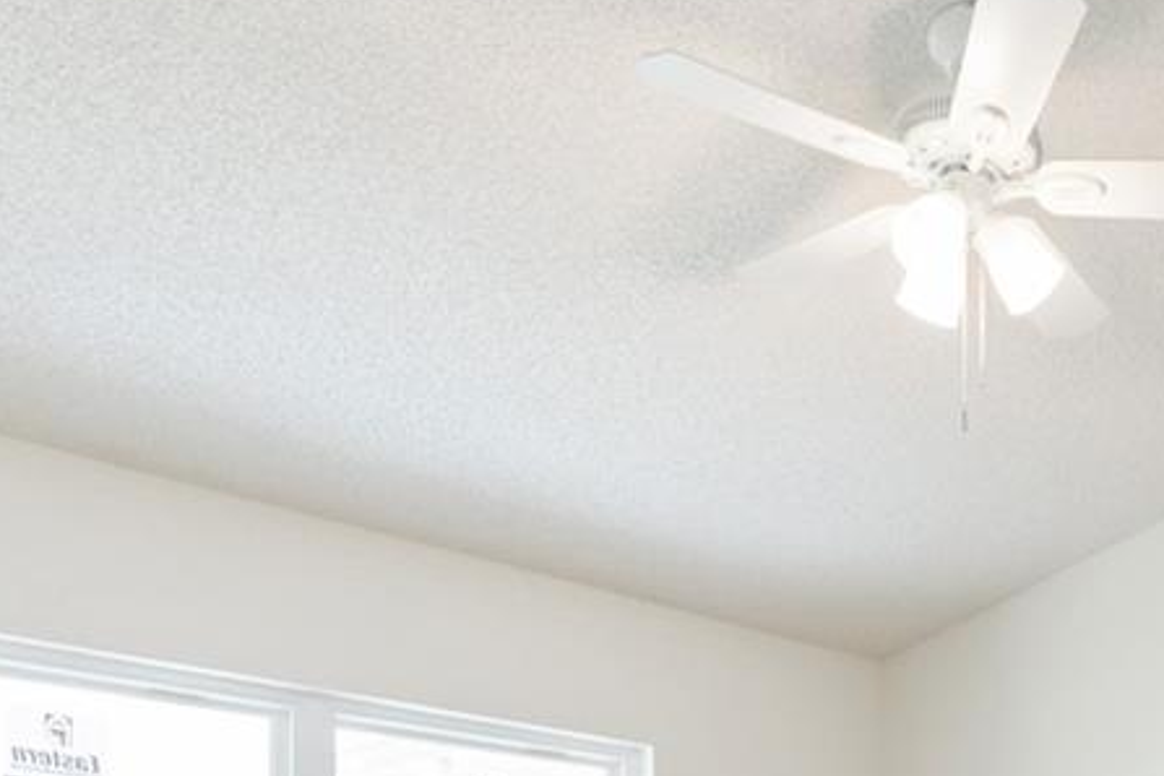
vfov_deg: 27.4
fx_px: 1390
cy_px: 935
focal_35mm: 43
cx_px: 1052
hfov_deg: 41.7
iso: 1000
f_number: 9
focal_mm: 12
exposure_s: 1/30
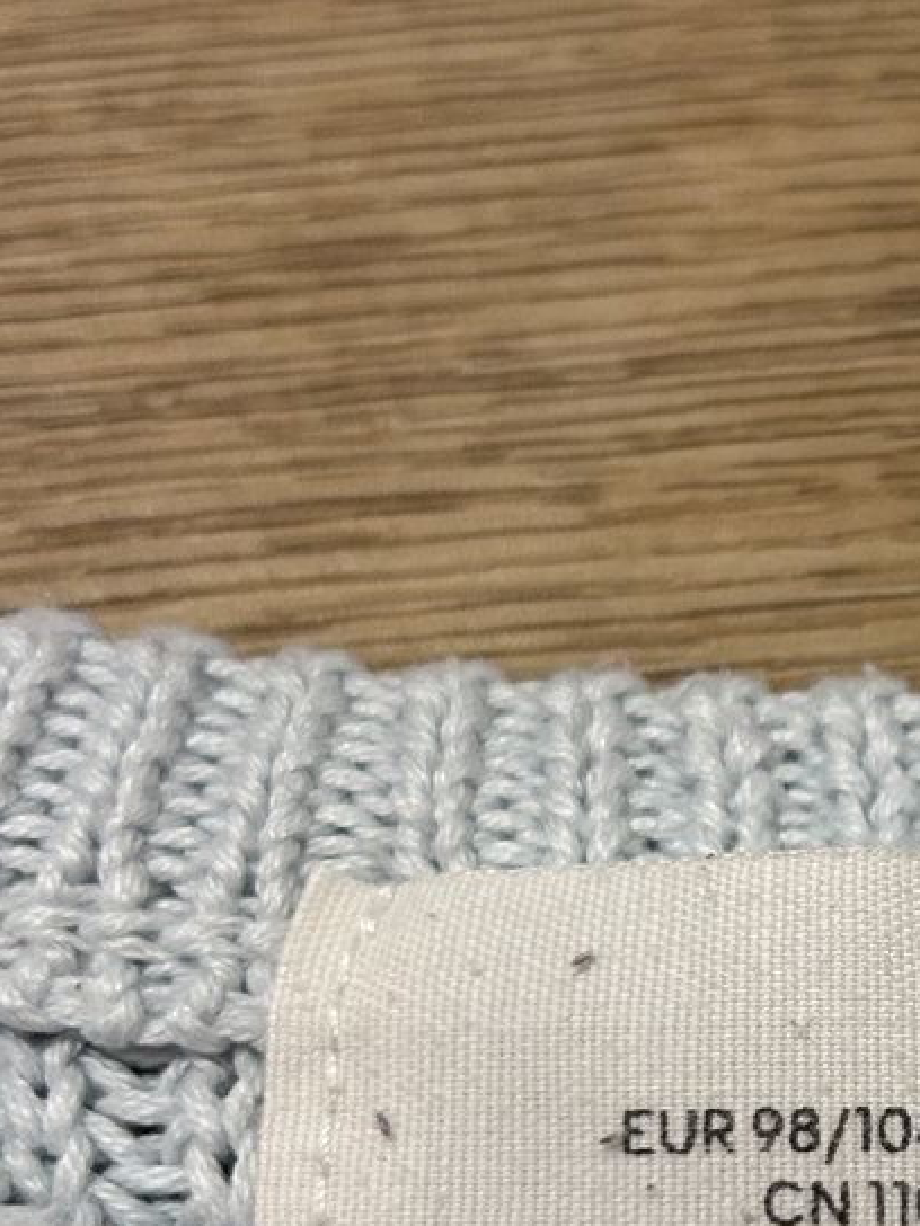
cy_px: 957
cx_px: 1033
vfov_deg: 24.4
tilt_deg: -70.3
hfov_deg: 17.9
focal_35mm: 79
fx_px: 2799
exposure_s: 1/50
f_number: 1.5
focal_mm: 5.7
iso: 125
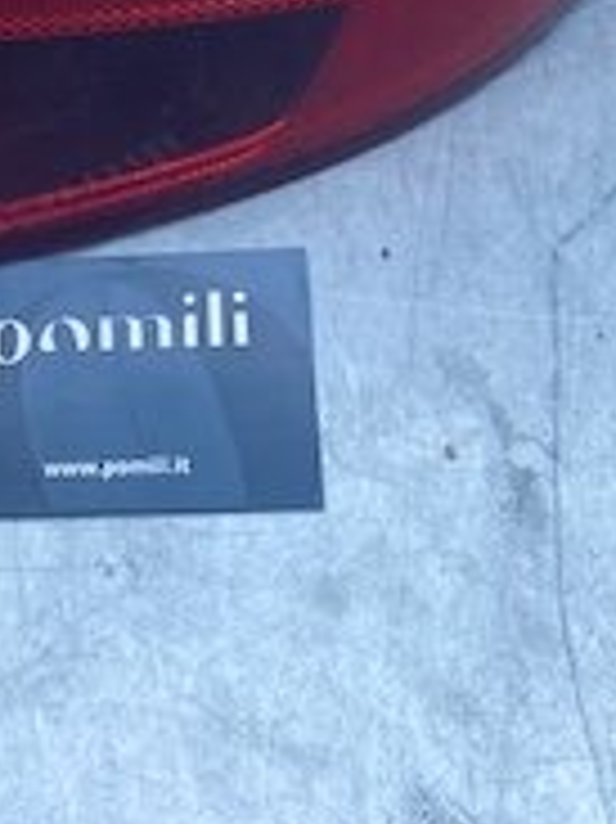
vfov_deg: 17.9
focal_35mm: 91
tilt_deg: -44.9
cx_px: 126
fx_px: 2162
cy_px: -599
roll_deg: +2.8
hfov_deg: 16.1
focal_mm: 4.25
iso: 32
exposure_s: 1/788
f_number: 1.8
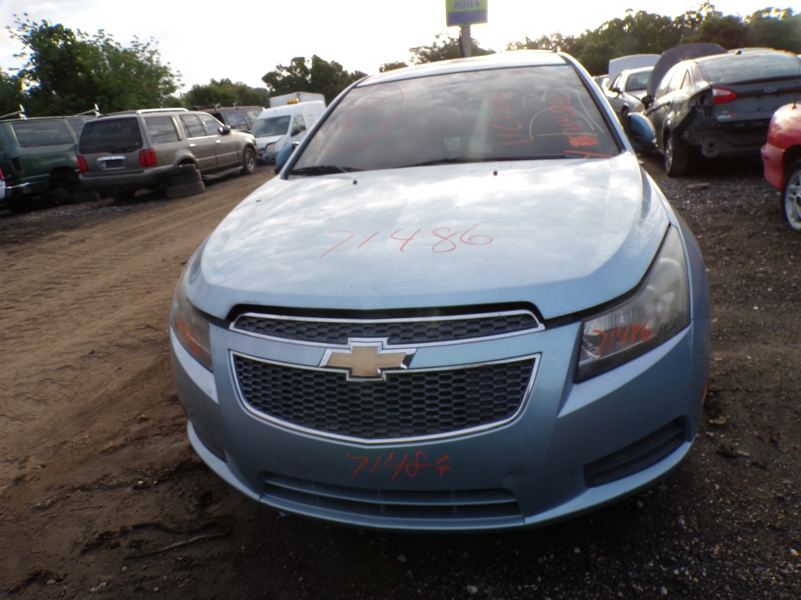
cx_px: 400
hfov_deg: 71.6
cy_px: 300
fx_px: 555
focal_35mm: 24
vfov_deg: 56.8
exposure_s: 1/200
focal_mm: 4.3
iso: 100
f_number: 4.4
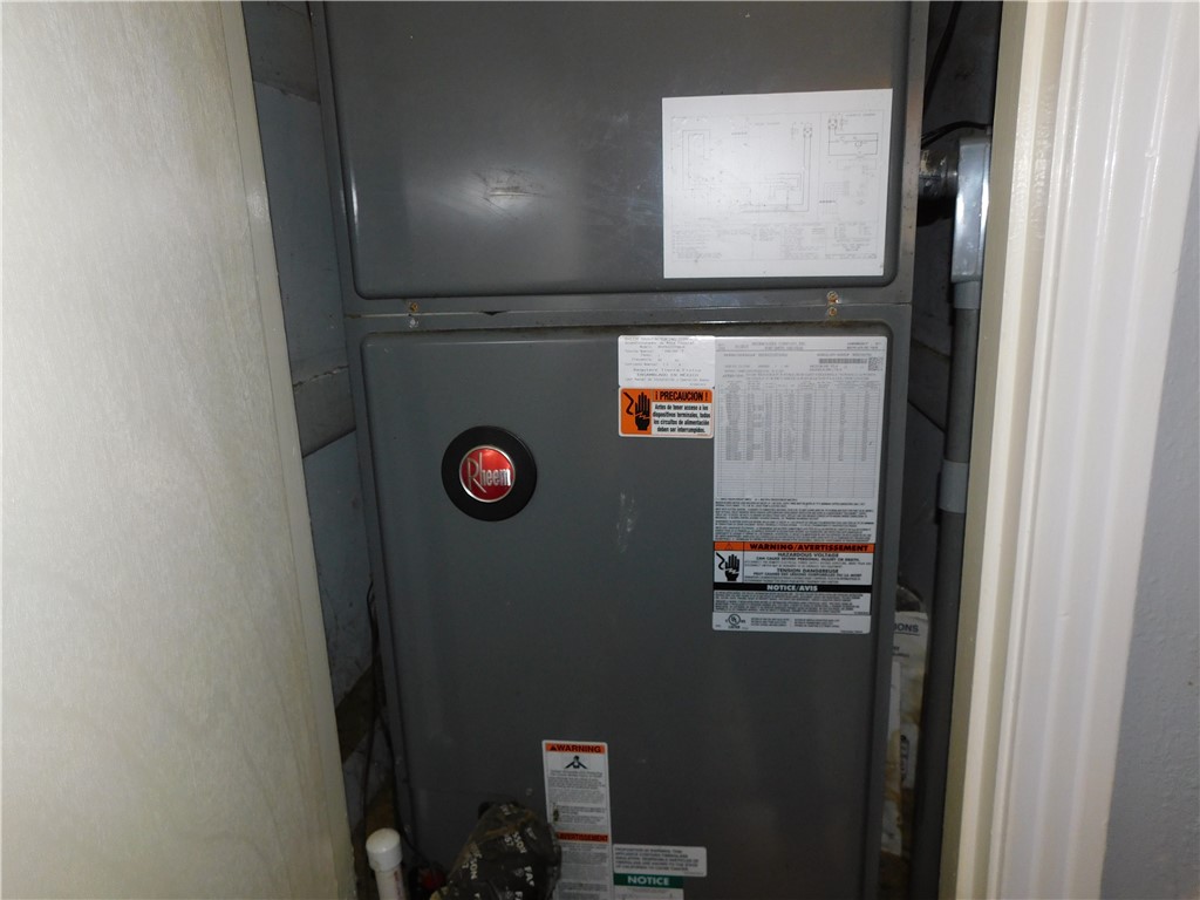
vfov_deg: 56.8
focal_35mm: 24
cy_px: 450
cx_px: 600
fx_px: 832
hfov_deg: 71.6
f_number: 3
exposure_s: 1/30
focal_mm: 4.1
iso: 200
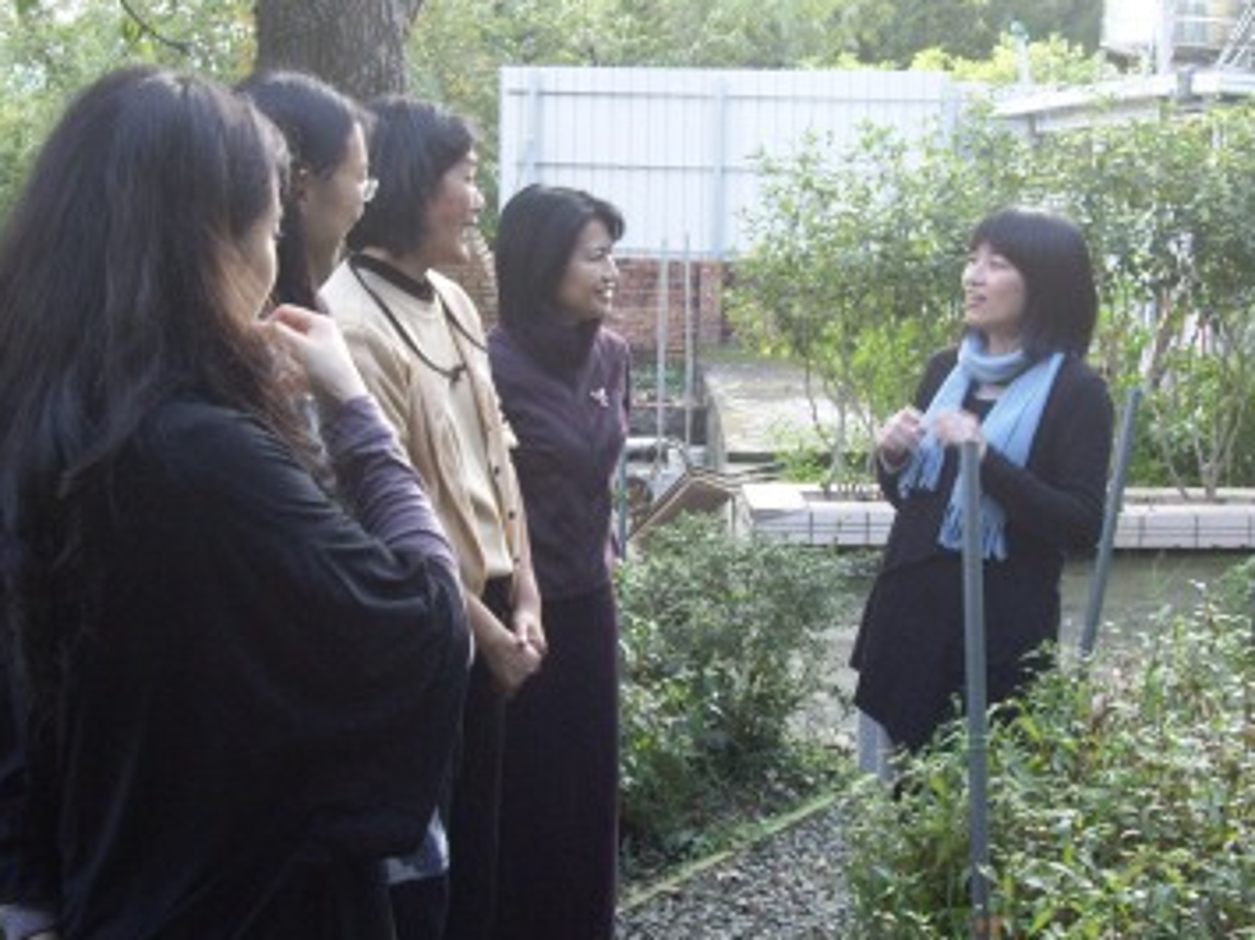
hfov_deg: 33.2
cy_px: 438
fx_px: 2102
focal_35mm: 58
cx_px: 704
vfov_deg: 25.2
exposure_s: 1/60
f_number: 3.1
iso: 200
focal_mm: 9.6
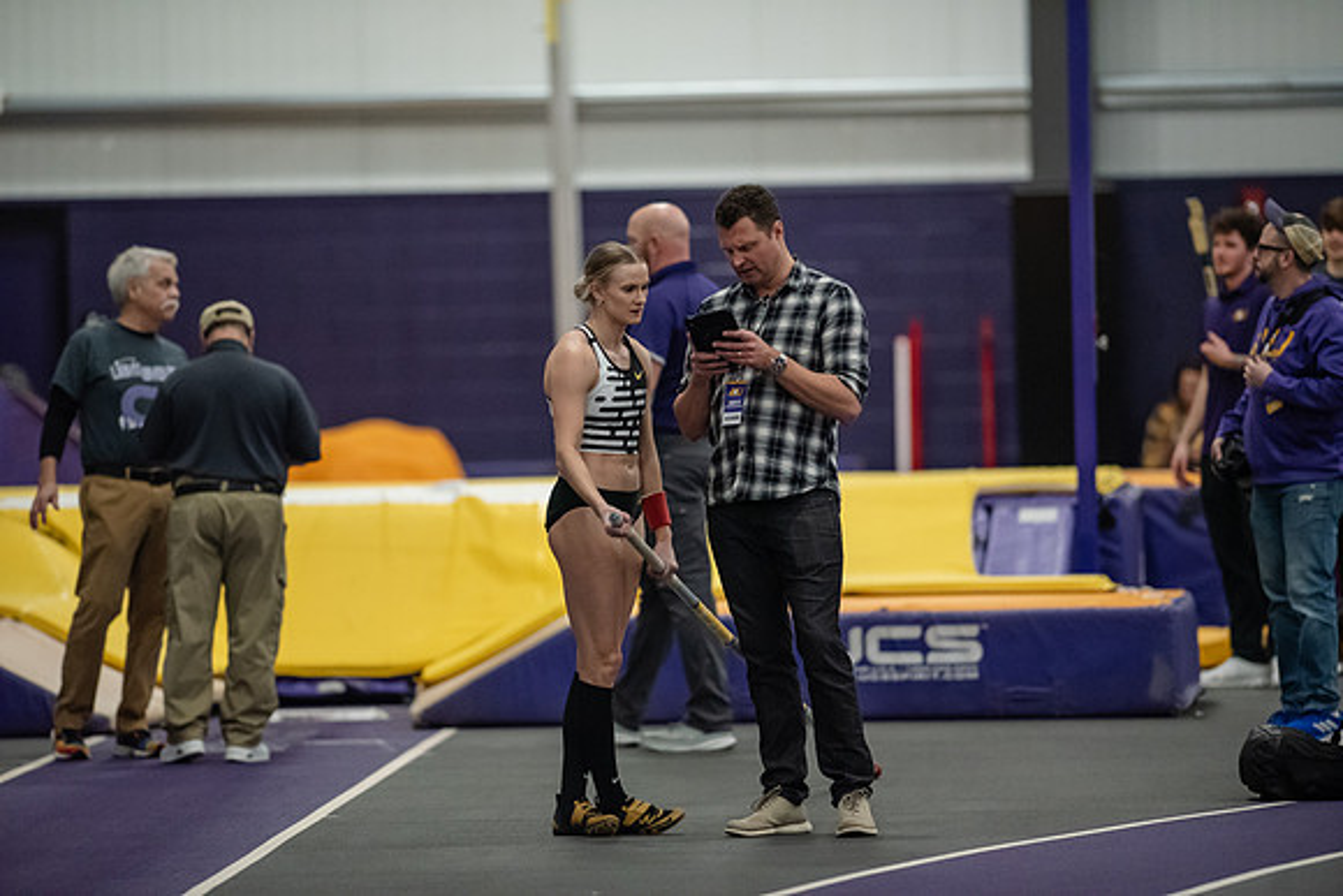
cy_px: 448
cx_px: 672
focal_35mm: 300
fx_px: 11194
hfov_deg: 6.9
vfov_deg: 4.6
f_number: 2.8
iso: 5000
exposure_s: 1/800
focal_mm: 300
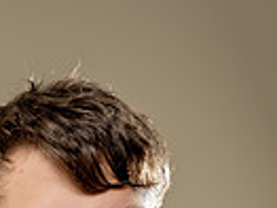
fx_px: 1503
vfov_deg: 7.5
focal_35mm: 188
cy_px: 469
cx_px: 2
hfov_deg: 10.4
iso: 100
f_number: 4.5
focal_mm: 57
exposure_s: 1/250
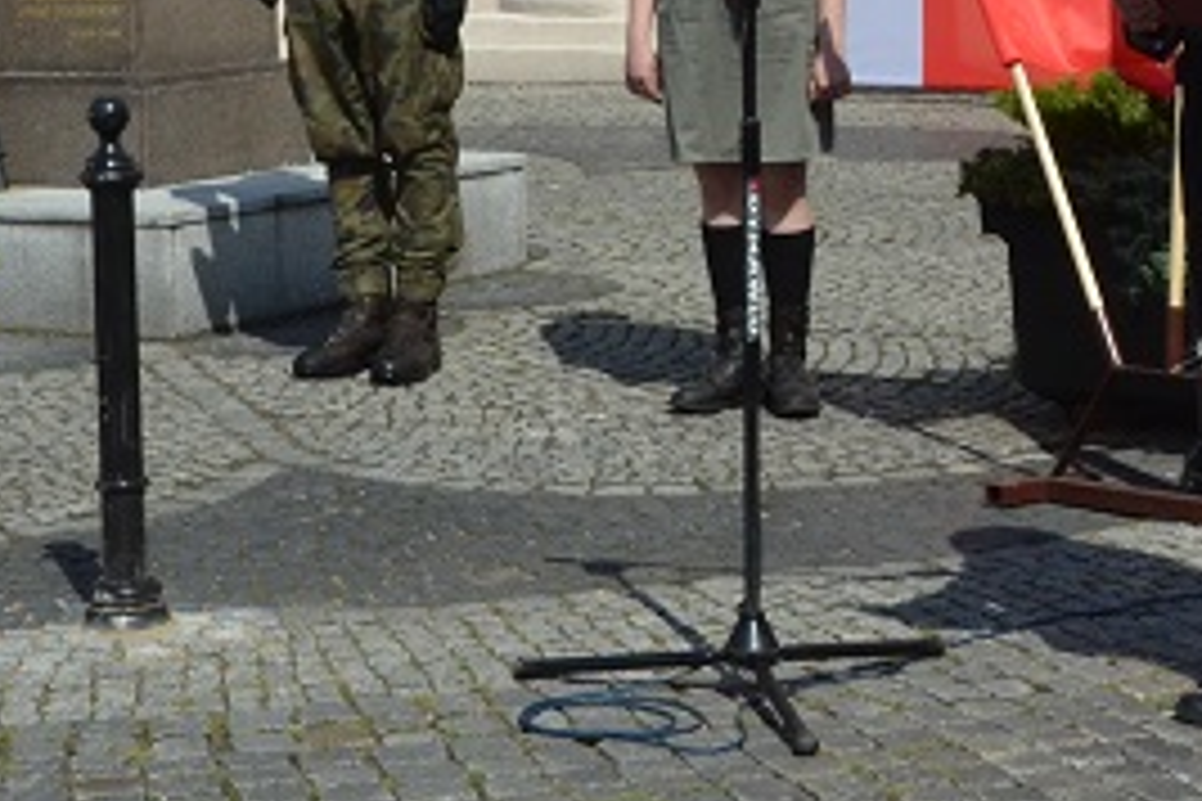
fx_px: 4207
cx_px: 671
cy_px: -358
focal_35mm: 126
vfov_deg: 10.5
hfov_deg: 16.3
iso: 800
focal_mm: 28
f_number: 14
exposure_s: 1/800
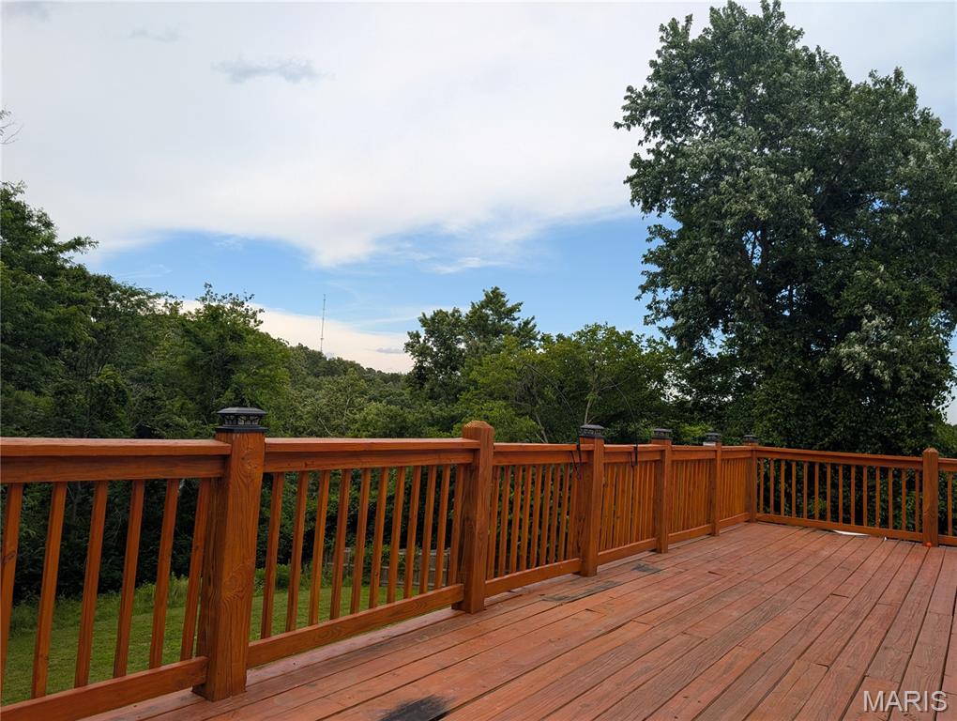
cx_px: 478
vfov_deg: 56.9
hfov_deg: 71.5
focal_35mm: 24
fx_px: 664
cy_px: 360
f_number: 1.68
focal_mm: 6.9
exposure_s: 1/534
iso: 22
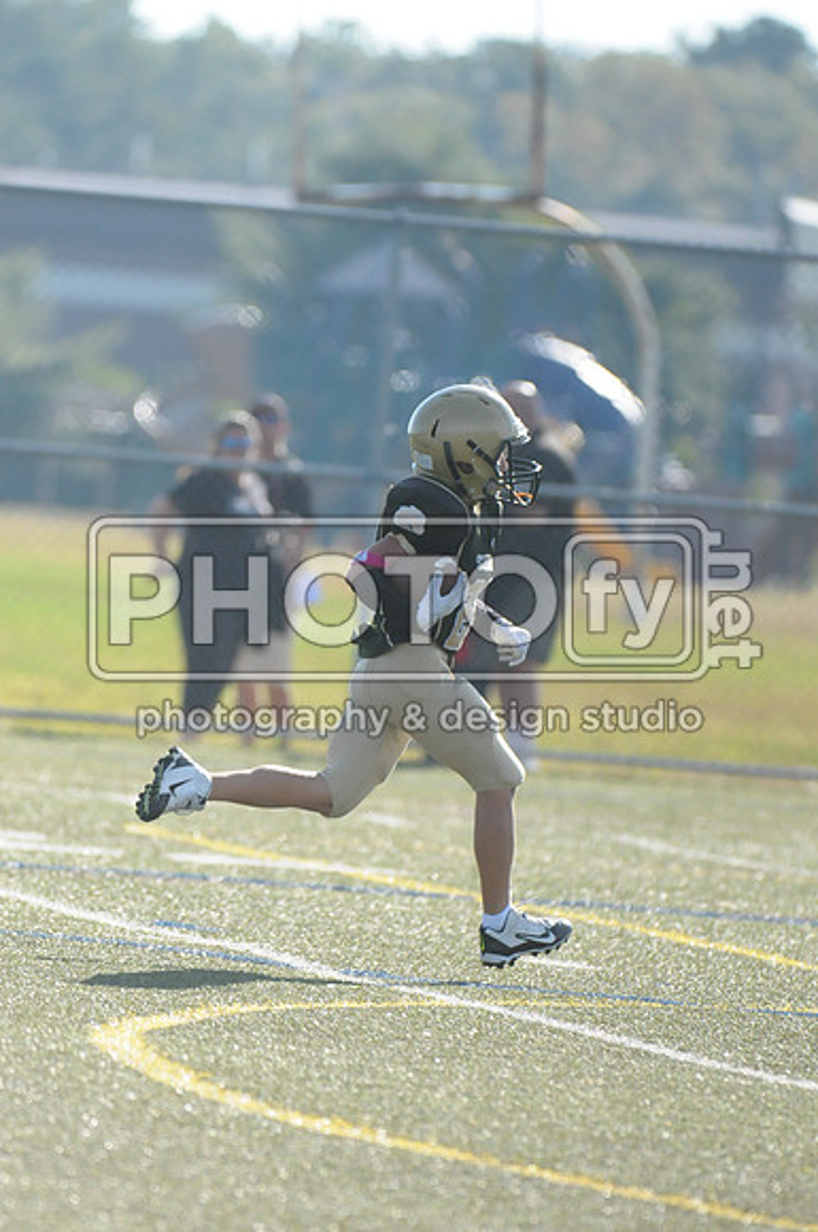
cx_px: 409
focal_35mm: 405
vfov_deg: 5.1
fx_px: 13844
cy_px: 616
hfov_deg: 3.4
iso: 1600
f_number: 4
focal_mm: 270
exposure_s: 1/6400
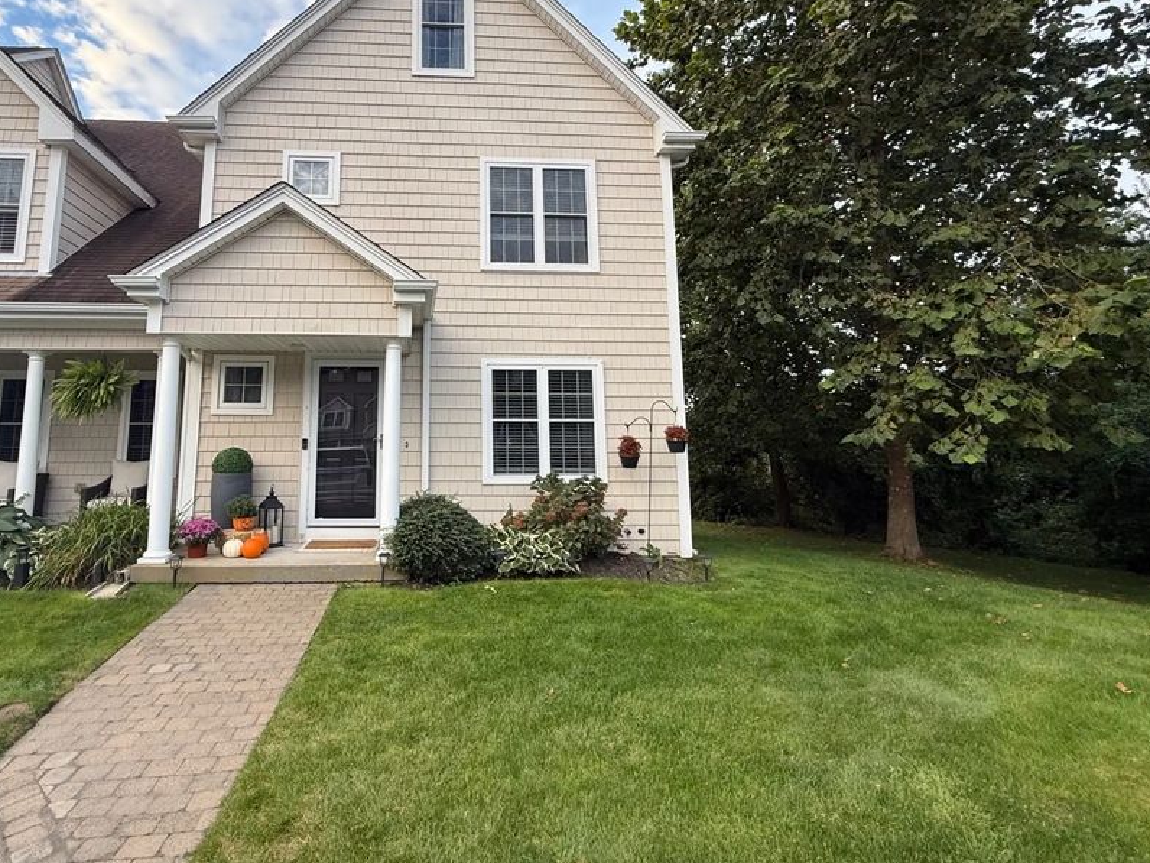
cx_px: 454
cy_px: 358
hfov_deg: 86.5
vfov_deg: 71.1
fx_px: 598
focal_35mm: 18
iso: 50
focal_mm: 2.22
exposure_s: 1/99
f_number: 2.2
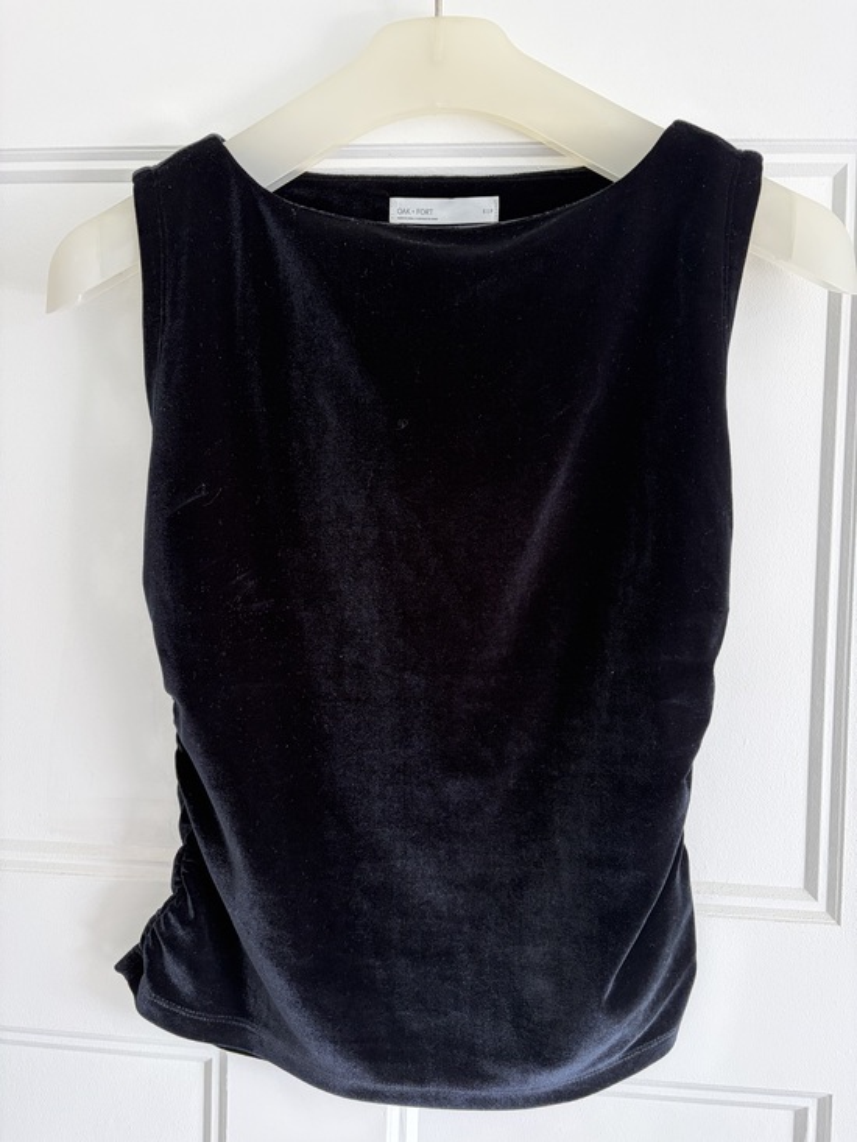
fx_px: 858
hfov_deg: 53.1
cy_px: 571
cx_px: 428
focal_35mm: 26
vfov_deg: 67.3
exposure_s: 1/106
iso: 125
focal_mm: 5.96
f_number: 1.6
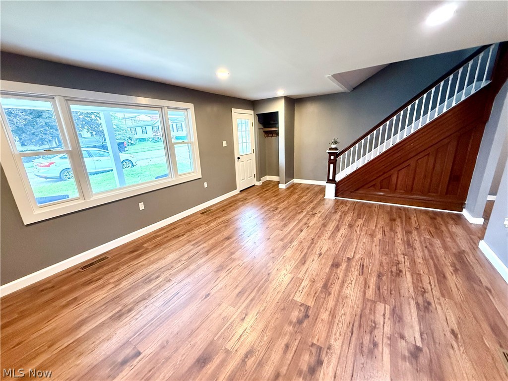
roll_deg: +2.9
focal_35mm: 14
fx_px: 205
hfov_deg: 102.1
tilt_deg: -15.8
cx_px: 254
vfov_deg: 85.7
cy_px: 190
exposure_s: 1/120
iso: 640
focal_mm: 2.22
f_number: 2.2
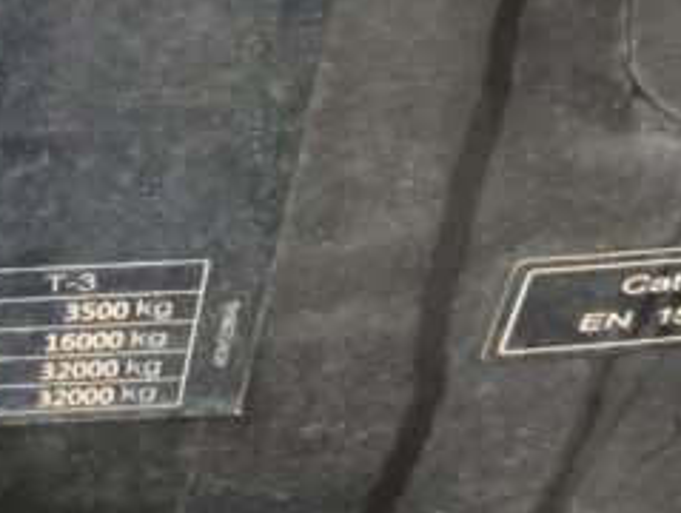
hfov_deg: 15.5
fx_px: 2443
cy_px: -165
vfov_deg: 11.6
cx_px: -43
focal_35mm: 124
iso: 64
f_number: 1.8
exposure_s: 1/122
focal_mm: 3
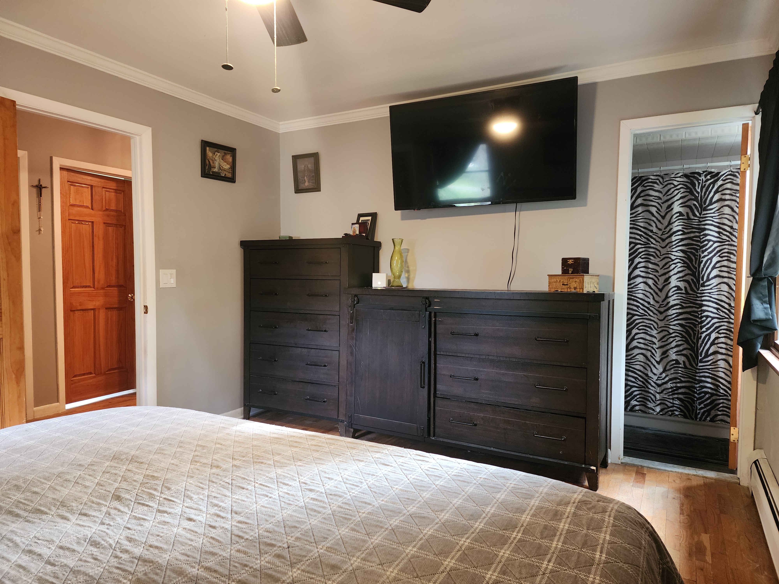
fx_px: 518
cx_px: 390
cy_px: 292
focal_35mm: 23
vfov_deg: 58.9
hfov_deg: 73.9
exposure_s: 1/30
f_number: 1.8
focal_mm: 6.4
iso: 500
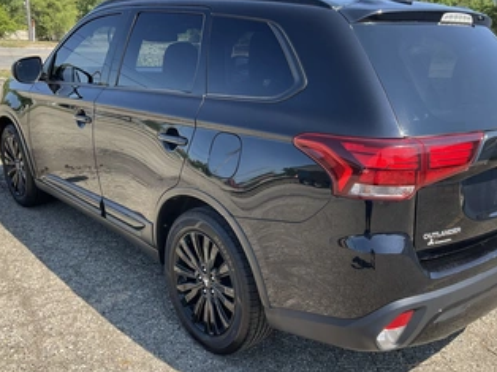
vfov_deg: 38.6
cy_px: 193
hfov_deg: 50.1
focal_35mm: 37
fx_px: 531
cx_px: 263
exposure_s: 1/454
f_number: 1.8
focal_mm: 3
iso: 25
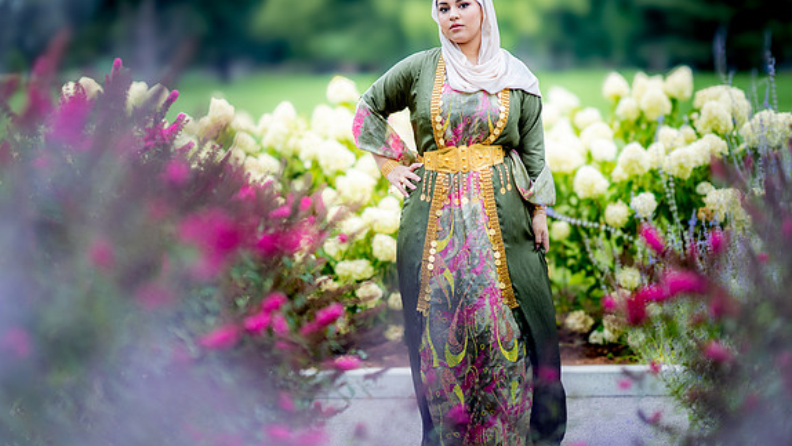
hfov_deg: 23.7
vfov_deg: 13.4
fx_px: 1890
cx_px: 399
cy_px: 190
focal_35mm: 90
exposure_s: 1/1250
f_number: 1.4
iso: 100
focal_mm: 85
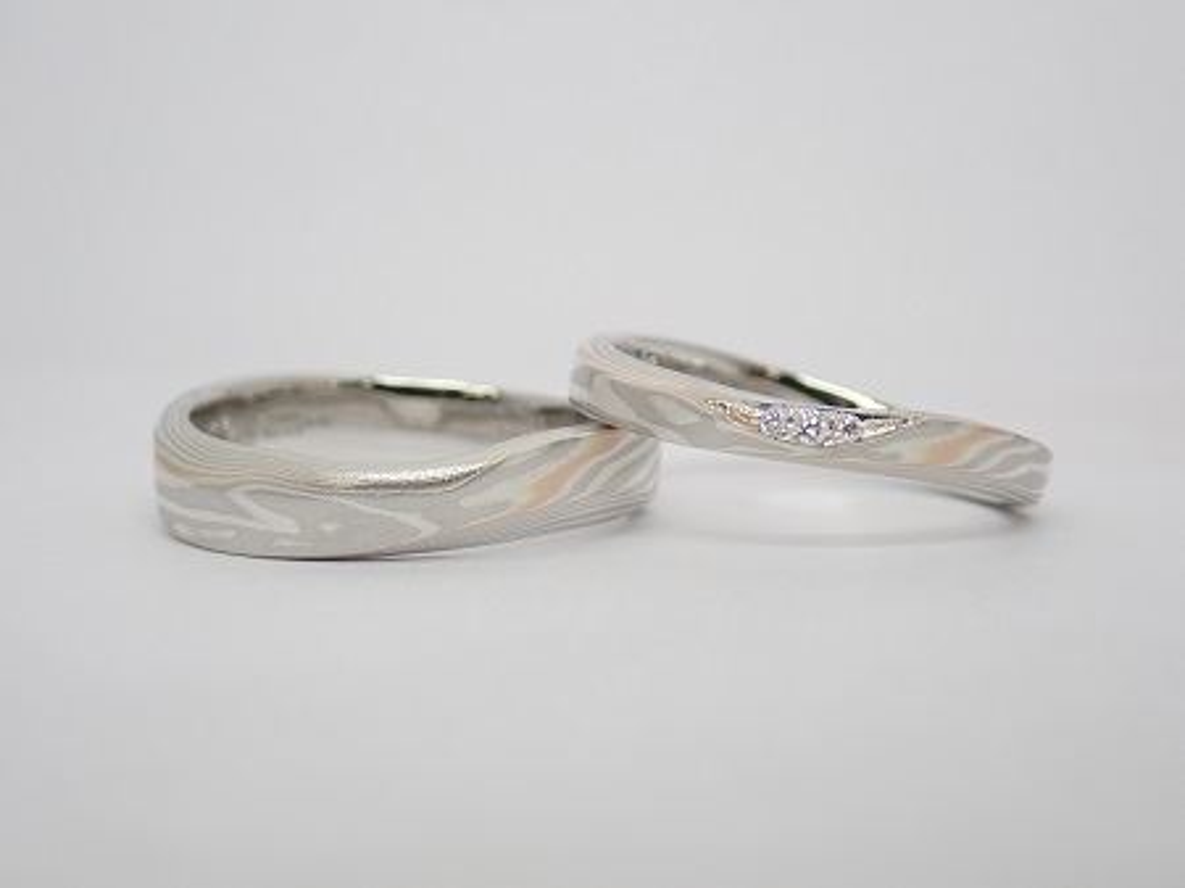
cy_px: 444
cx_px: 592
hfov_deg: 25.3
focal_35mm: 77
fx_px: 2635
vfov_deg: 19.1
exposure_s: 1/100
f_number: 4.1
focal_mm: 13.65
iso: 200
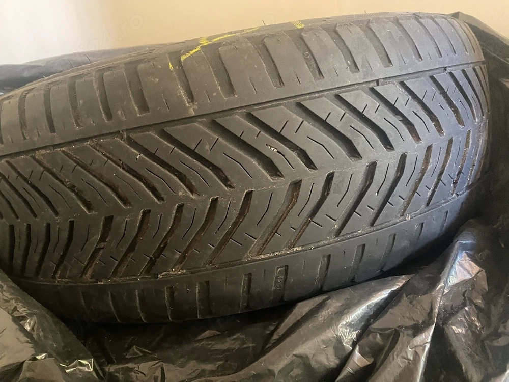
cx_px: 254
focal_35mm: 26
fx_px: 382
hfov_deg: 67.3
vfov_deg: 53.1
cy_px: 191
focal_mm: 4.25
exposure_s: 1/30
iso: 1000
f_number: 1.8
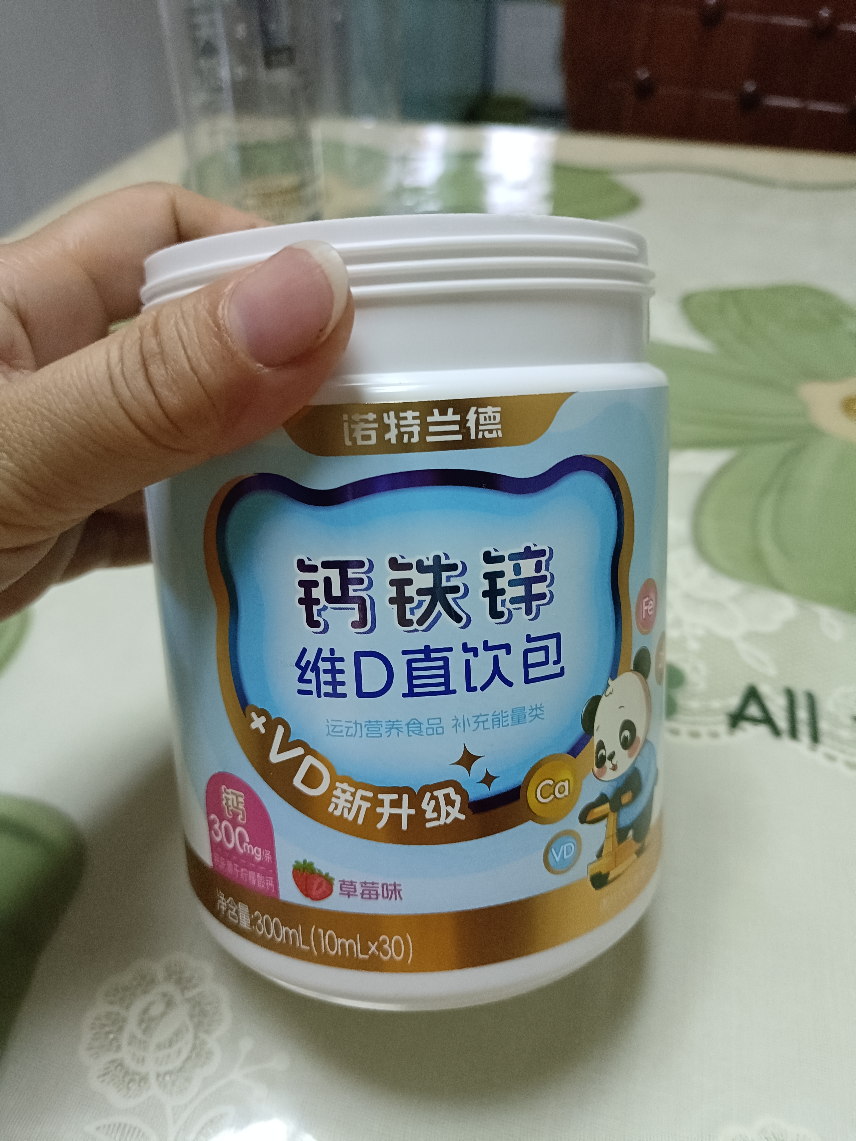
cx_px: 428
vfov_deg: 67.3
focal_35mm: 26
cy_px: 570
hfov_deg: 53.1
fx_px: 857
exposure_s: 1/100
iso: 2991
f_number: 1.8
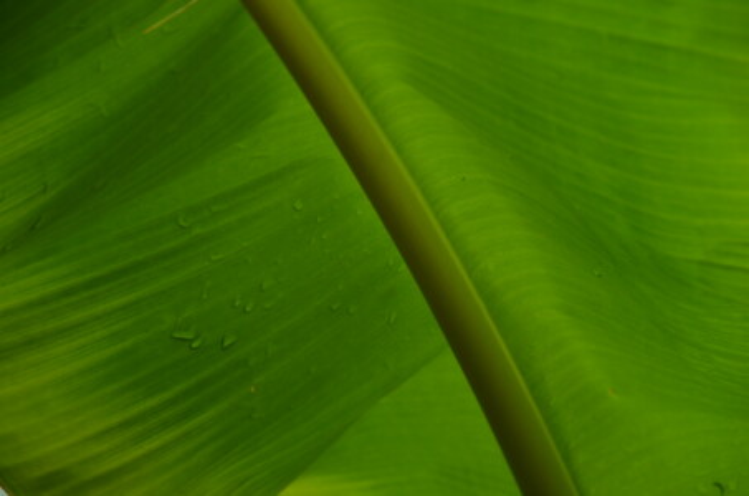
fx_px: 6228
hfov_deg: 6.9
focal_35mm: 300
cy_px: 248
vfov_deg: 4.6
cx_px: 374
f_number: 7.1
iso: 400
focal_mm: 200
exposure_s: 1/125
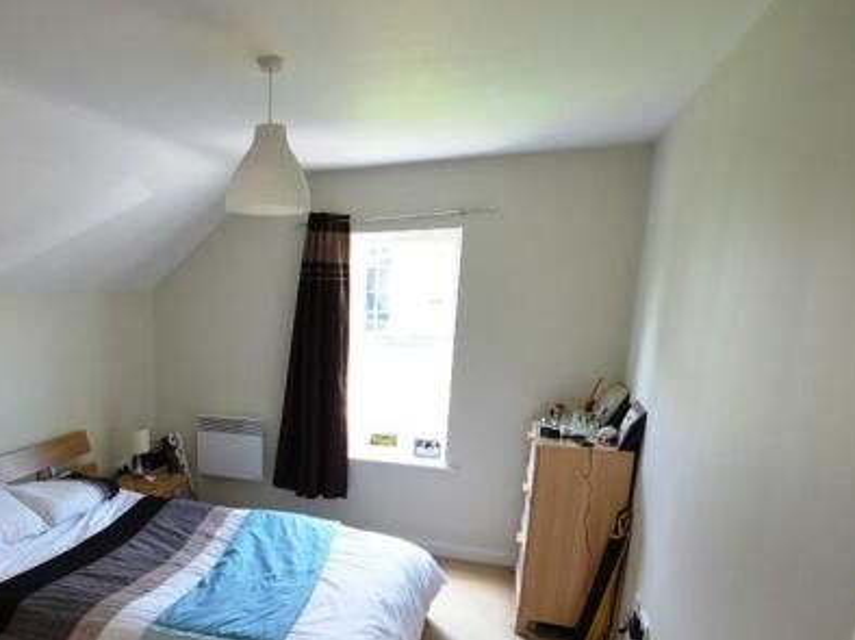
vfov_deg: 54.9
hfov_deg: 66.8
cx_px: 207
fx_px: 592
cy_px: 455
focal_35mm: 24
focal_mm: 10
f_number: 3.5
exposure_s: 1/60
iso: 500
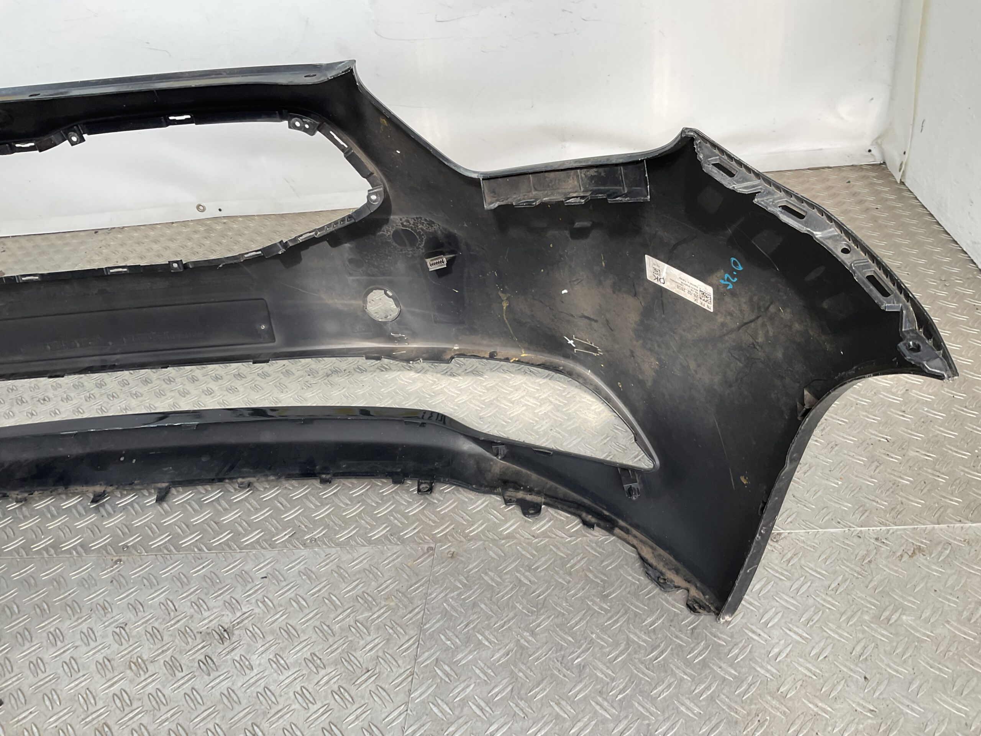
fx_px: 822
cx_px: 490
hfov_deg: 61.7
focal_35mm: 29
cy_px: 368
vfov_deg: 48.2
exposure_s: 1/124
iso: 16
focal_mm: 3
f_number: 1.8
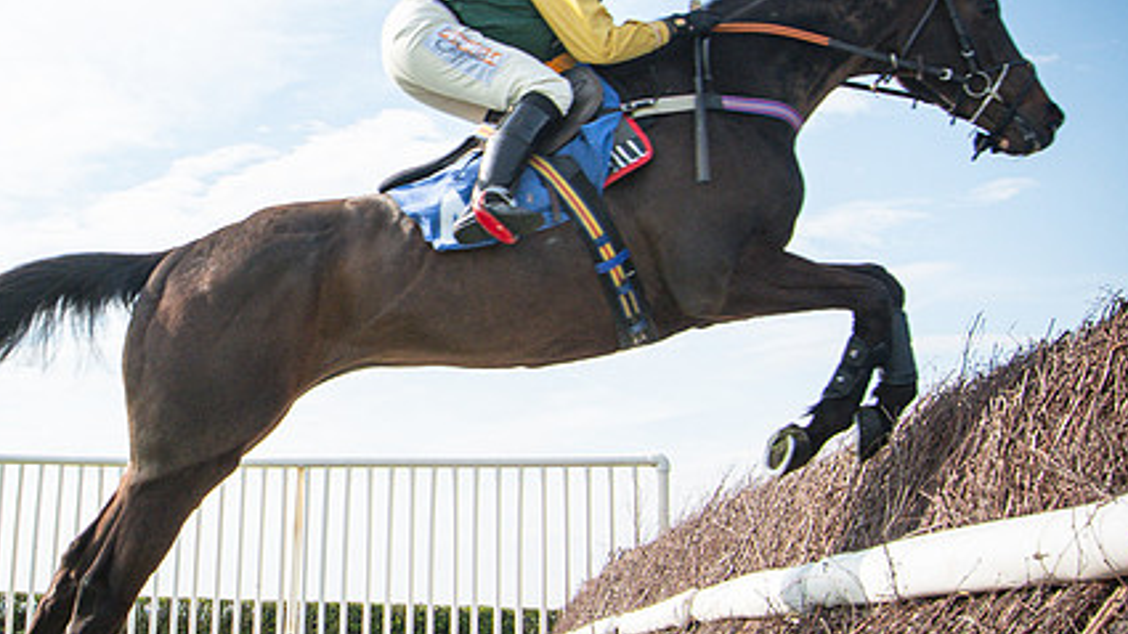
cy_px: 253
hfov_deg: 38.5
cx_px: 239
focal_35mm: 52
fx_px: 1555
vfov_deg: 23.0
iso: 800
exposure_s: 1/1100
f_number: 8
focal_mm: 20
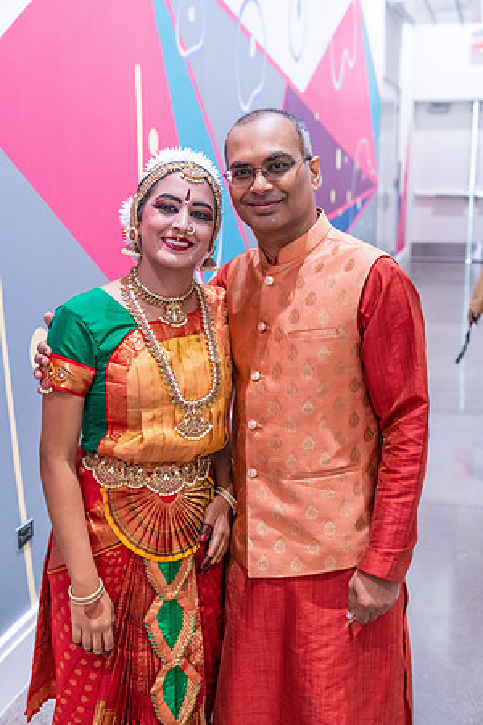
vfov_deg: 40.3
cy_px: 362
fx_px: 986
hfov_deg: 27.5
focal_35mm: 49
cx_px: 242
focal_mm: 49
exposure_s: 1/200
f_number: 4.5
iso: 8000
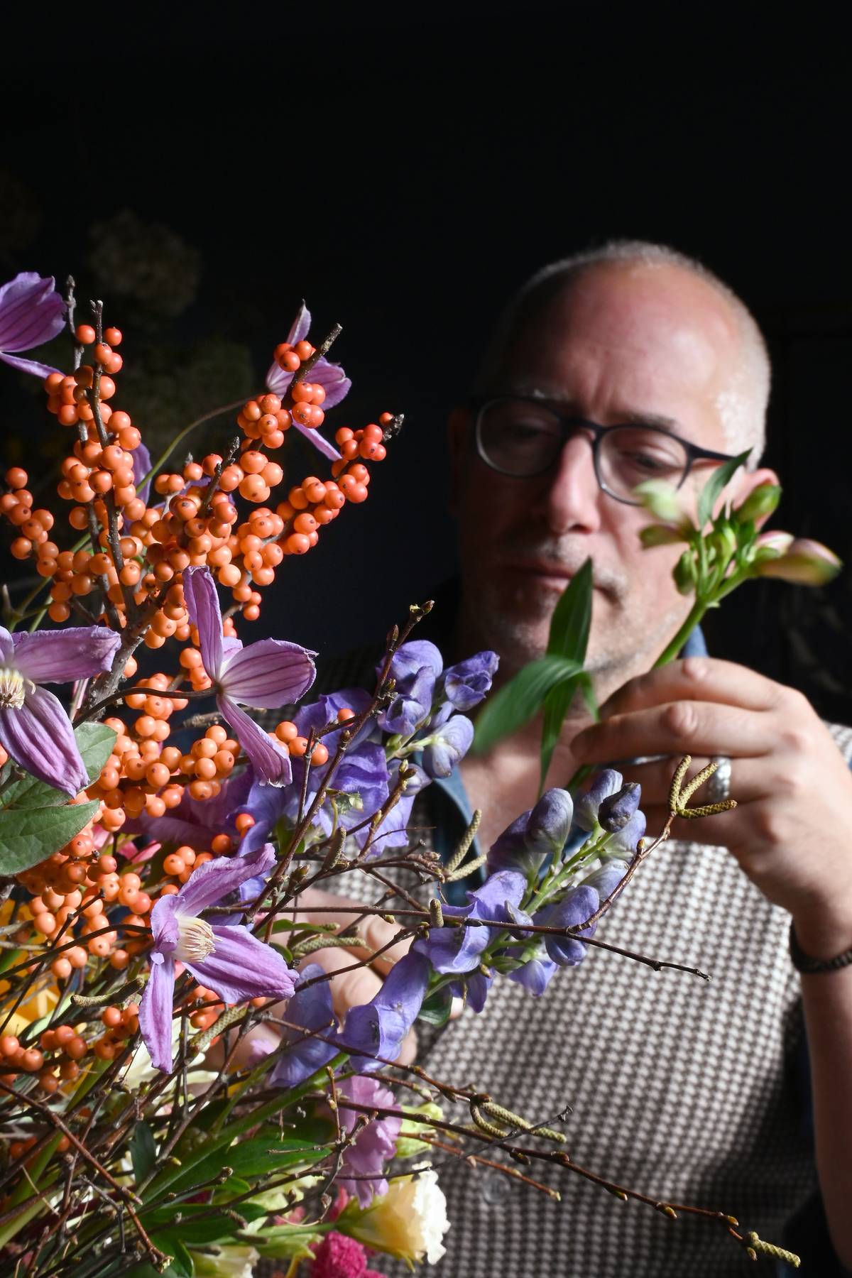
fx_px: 2662
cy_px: 639
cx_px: 426
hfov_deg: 18.2
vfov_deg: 27.0
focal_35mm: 75
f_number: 14
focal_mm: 50
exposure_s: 1/60
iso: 800
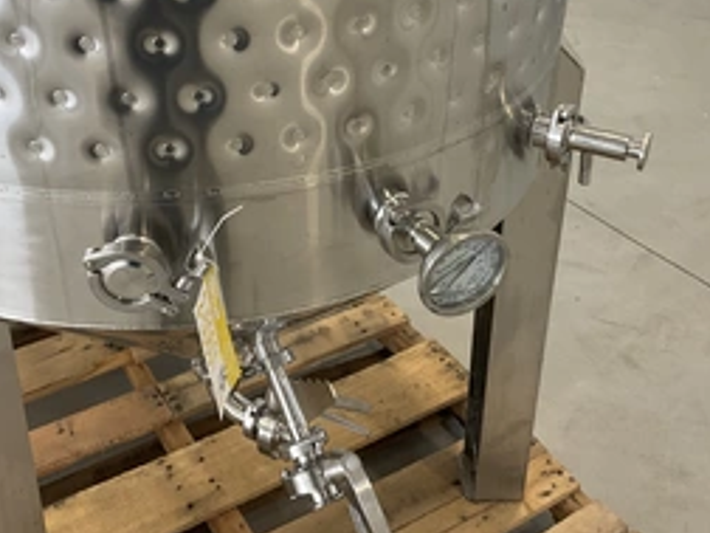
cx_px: 332
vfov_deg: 31.1
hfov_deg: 41.2
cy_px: 155
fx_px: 943
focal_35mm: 46
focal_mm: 3
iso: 40
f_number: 1.8
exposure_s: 1/122
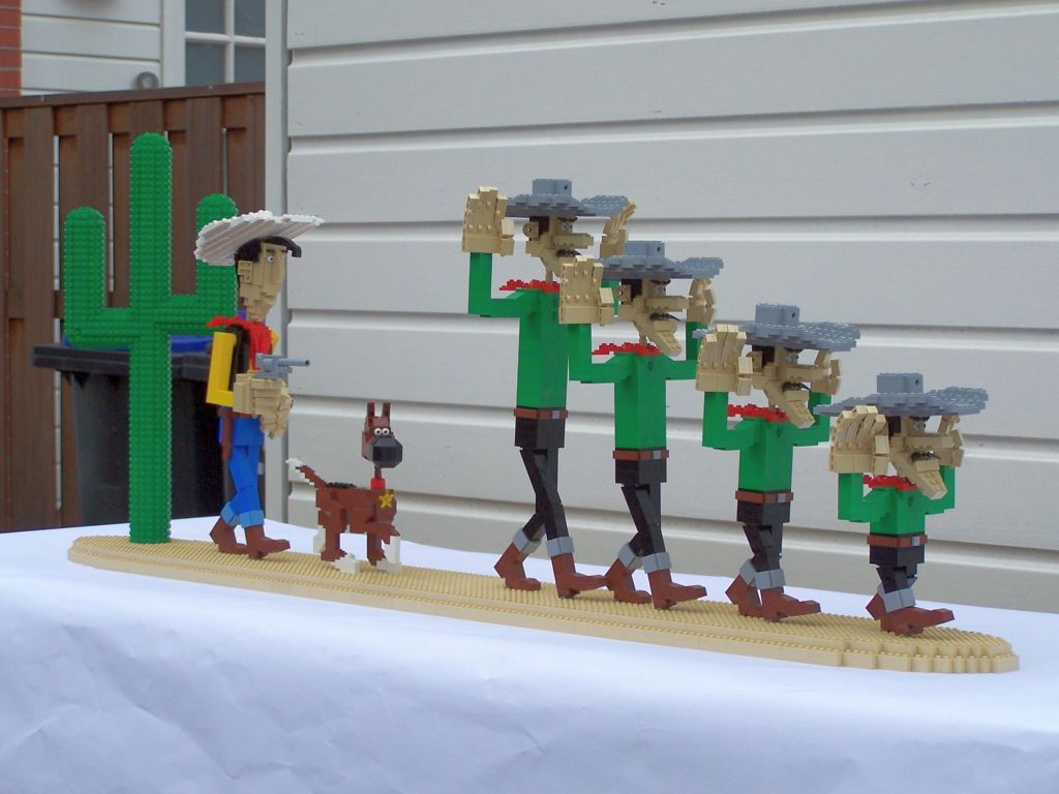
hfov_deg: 23.8
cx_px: 530
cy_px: 397
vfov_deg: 18.0
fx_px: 2509
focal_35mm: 82
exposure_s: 1/350
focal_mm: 13.7
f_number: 3.2
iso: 80
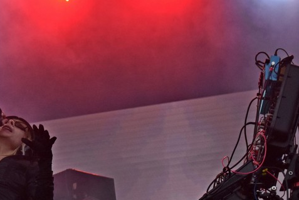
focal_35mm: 151
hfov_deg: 13.5
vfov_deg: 9.1
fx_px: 1254
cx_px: 31
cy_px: 120
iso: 1250
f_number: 2.8
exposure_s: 1/4000
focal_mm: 40
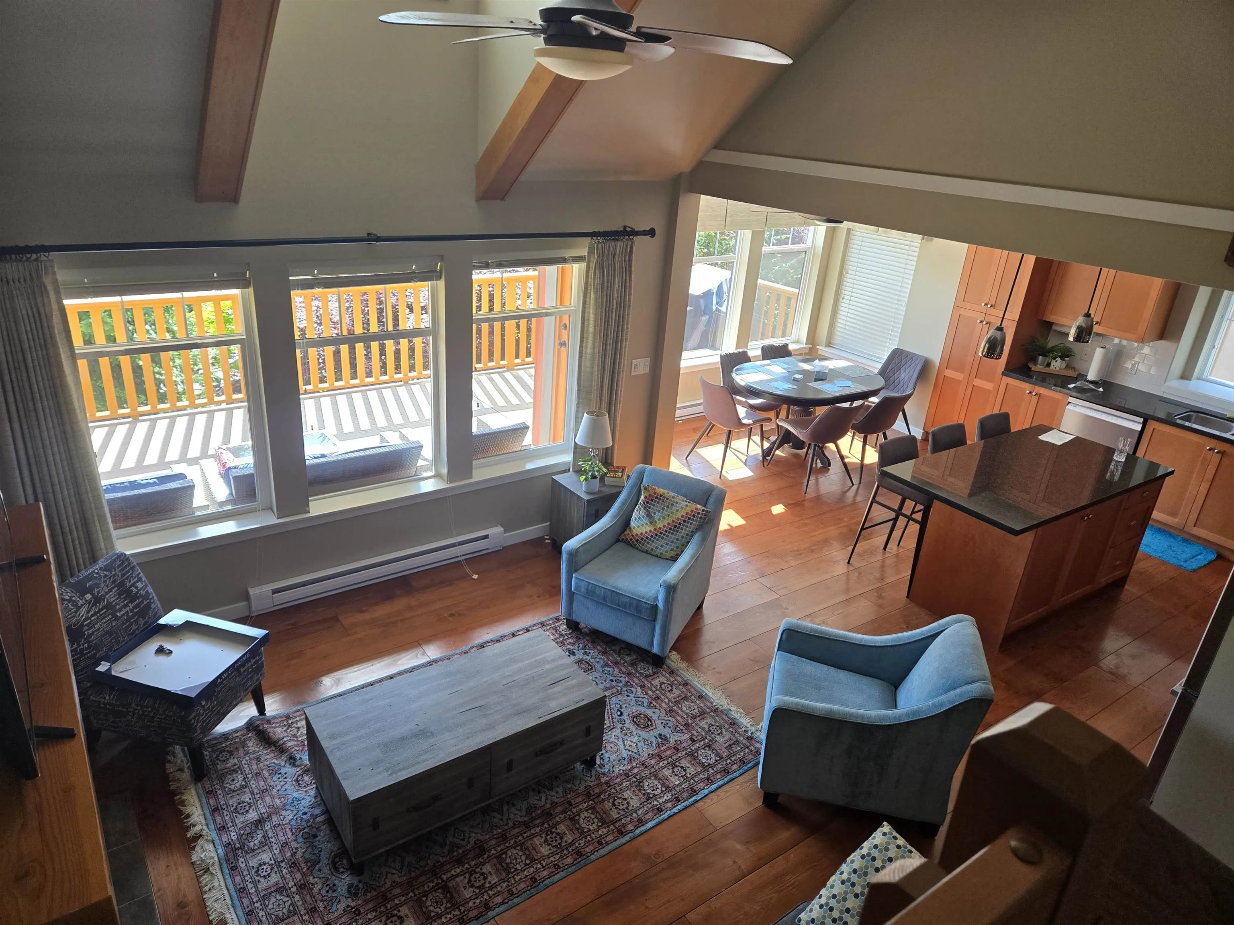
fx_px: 820
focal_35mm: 23
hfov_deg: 73.9
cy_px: 462
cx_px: 617
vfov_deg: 58.9
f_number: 1.8
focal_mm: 5.4
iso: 125
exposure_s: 1/180
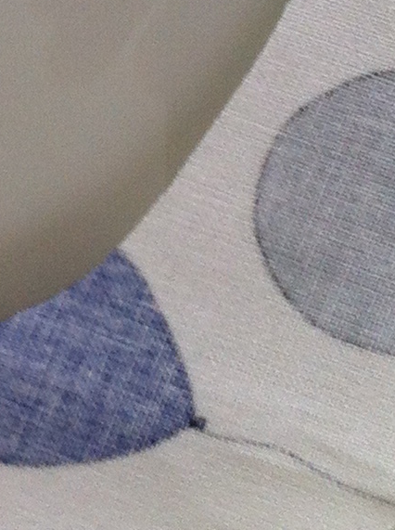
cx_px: -285
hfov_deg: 9.0
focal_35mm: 159
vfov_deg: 12.3
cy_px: -29
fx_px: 2427
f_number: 2.8
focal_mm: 3.85
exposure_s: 1/15
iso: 80
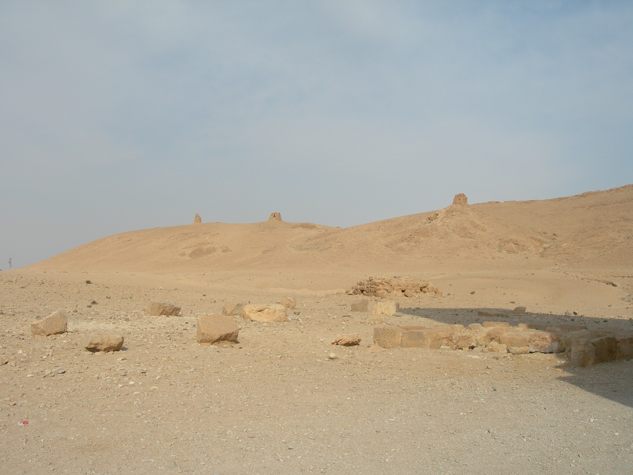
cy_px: 238
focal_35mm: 38
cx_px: 316
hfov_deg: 49.0
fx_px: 695
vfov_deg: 37.7
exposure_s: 1/804
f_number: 4.8
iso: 50
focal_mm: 7.8
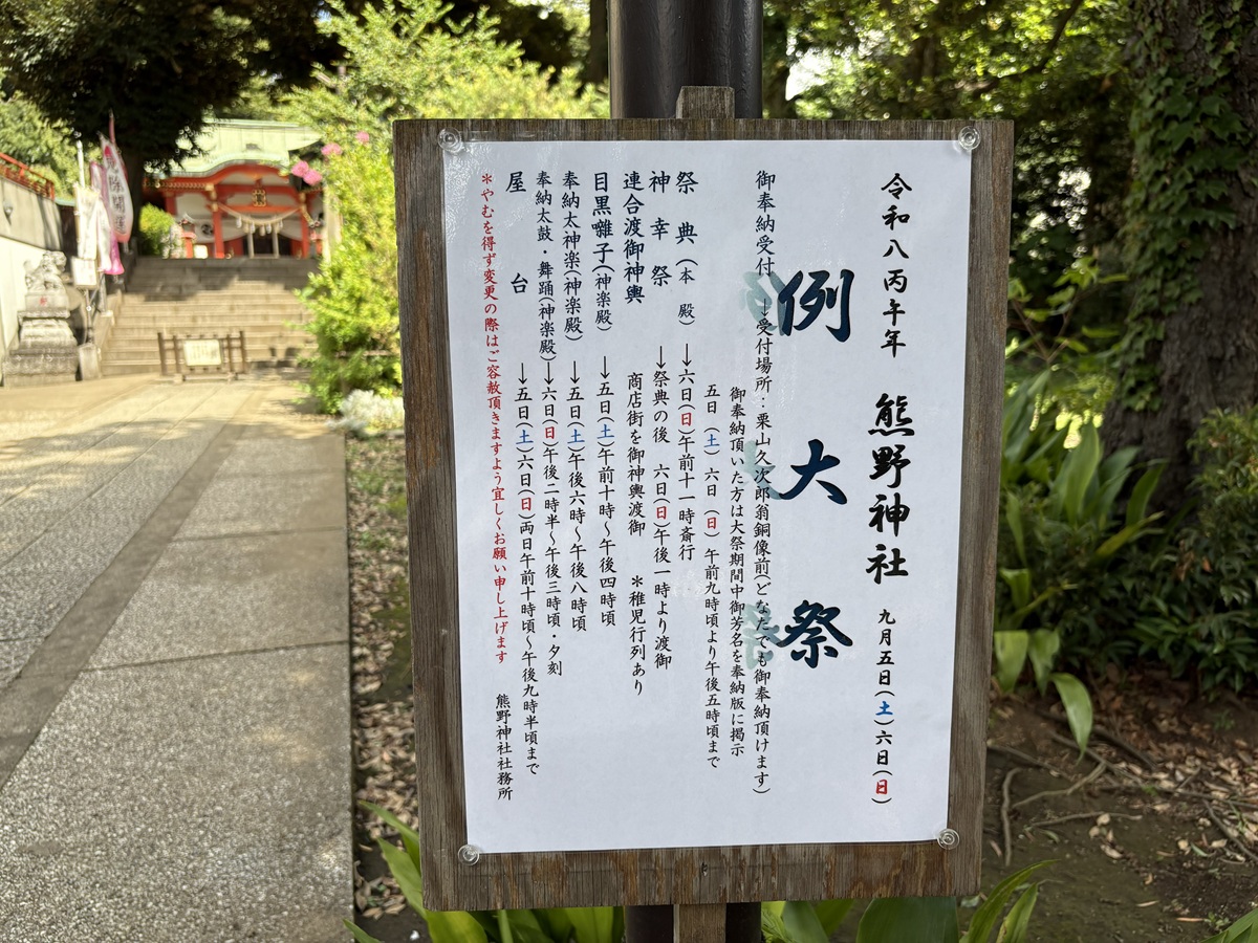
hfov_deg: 67.3
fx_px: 945
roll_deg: +1.8
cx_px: 629
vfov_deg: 53.1
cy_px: 472
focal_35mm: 26
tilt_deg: -8.2
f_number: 1.6
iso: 50
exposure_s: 1/635
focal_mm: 5.96
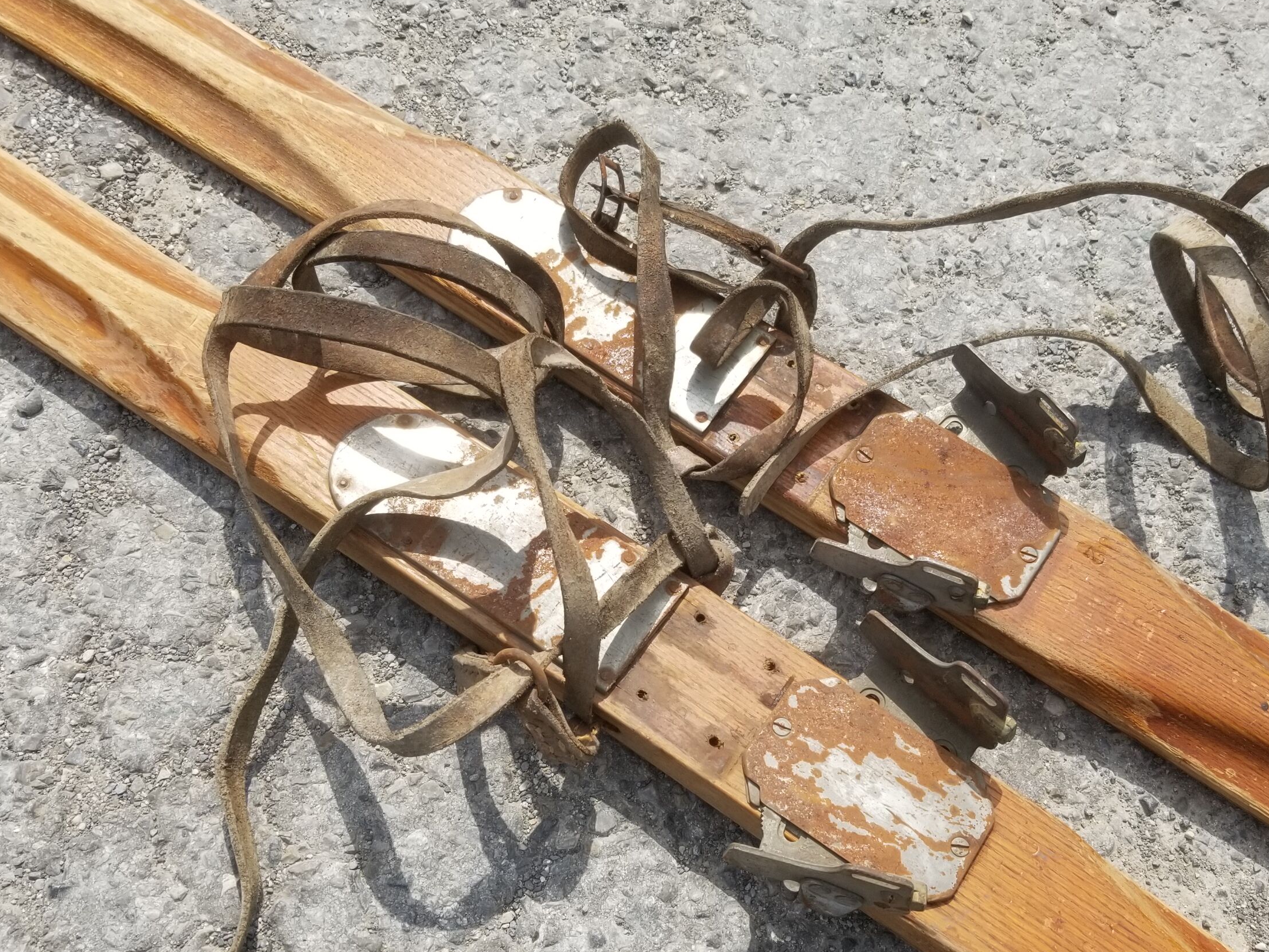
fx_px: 1247
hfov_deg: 53.7
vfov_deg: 41.7
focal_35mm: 34
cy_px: 549
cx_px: 745
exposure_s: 1/2672
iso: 50
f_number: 1.7
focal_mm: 4.25
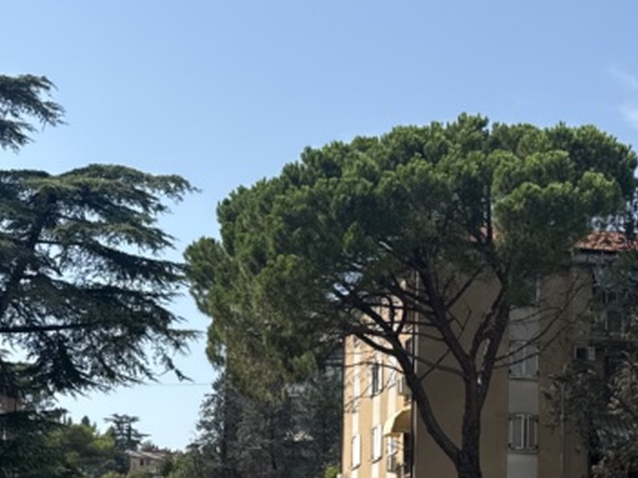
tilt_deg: +2.6
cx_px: 508
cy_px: 509
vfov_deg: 19.4
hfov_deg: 26.2
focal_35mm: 73
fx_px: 1345
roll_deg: +0.0
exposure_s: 1/4673
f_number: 1.78
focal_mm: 6.76
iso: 80
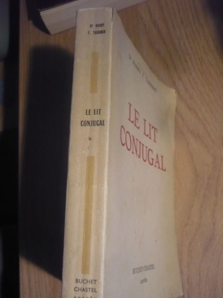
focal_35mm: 37
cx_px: 110
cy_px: 156
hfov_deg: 38.7
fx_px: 318
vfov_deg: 50.1
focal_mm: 5.8
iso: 400
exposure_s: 1/15
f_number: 2.8
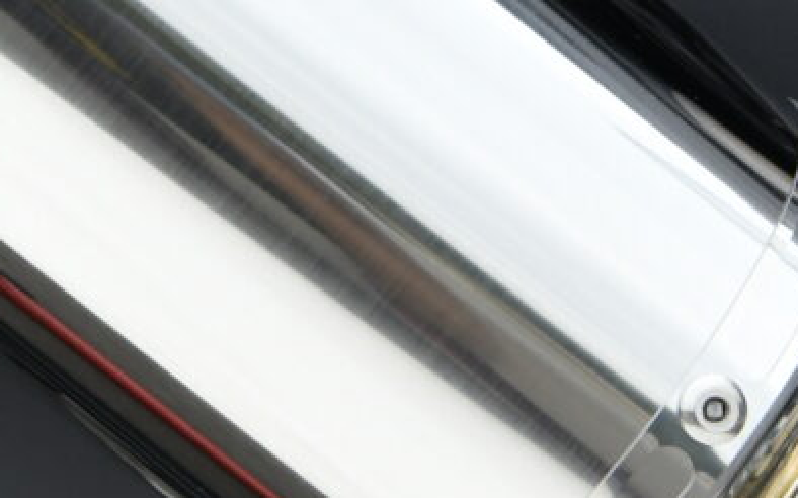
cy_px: -513
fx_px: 6523
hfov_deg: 6.9
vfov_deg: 4.3
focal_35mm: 300
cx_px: -178
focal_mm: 58
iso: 800
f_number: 10
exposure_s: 1/200
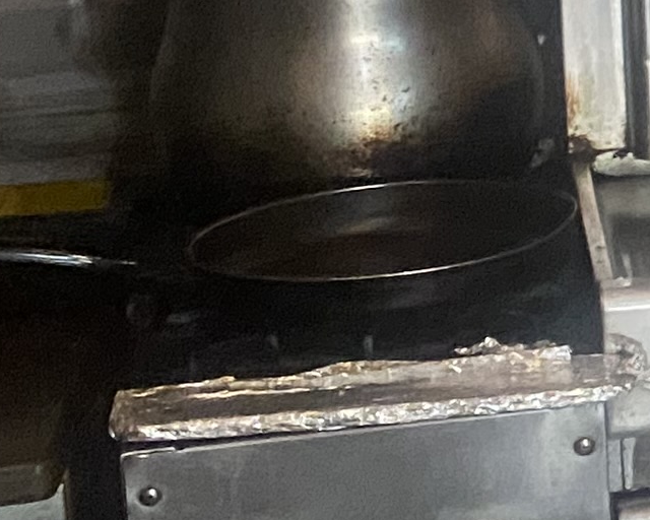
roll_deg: -1.0
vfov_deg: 9.5
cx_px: 1855
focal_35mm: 160
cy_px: -108
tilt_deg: -7.7
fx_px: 3078
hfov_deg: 9.7
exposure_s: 1/33
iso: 500
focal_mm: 4.25
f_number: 1.8
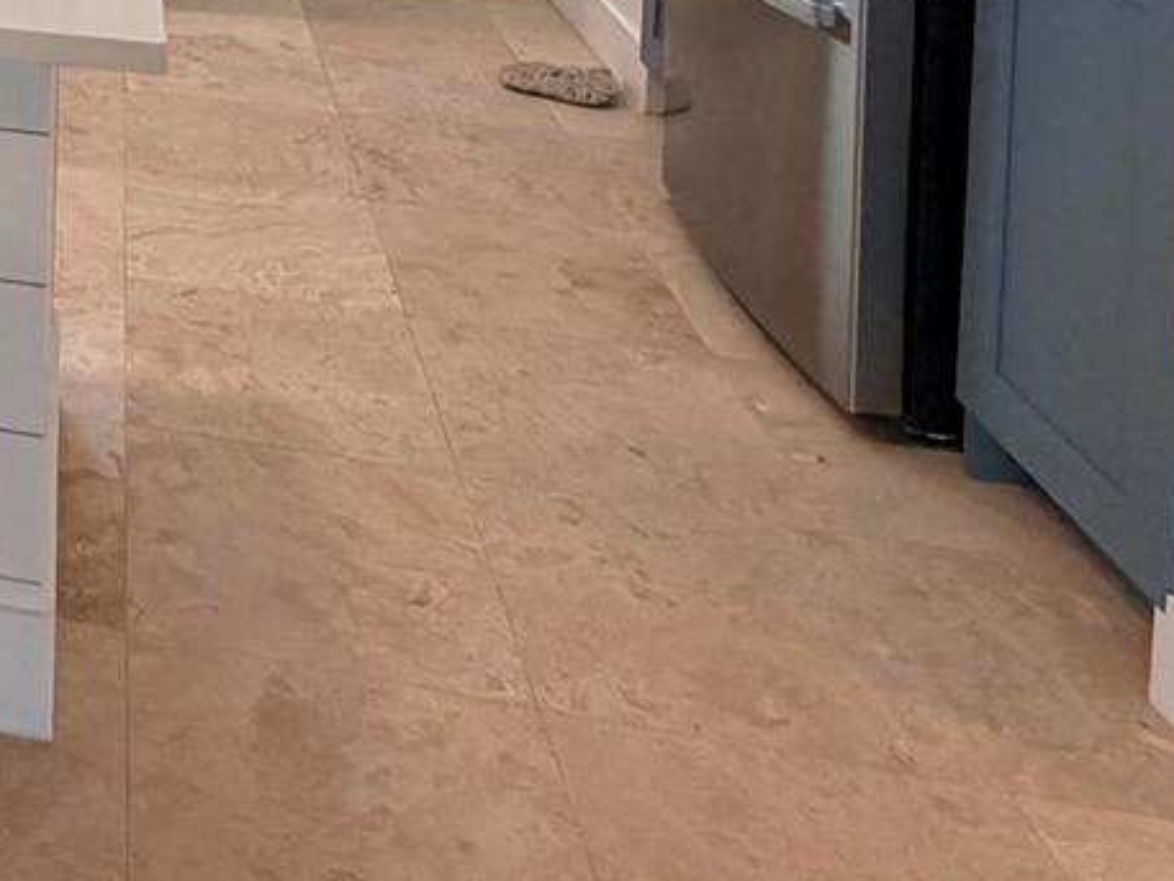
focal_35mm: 49
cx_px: -316
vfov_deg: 23.8
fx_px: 1662
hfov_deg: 31.1
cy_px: -429
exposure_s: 1/120
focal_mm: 2.22
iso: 160
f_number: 2.2
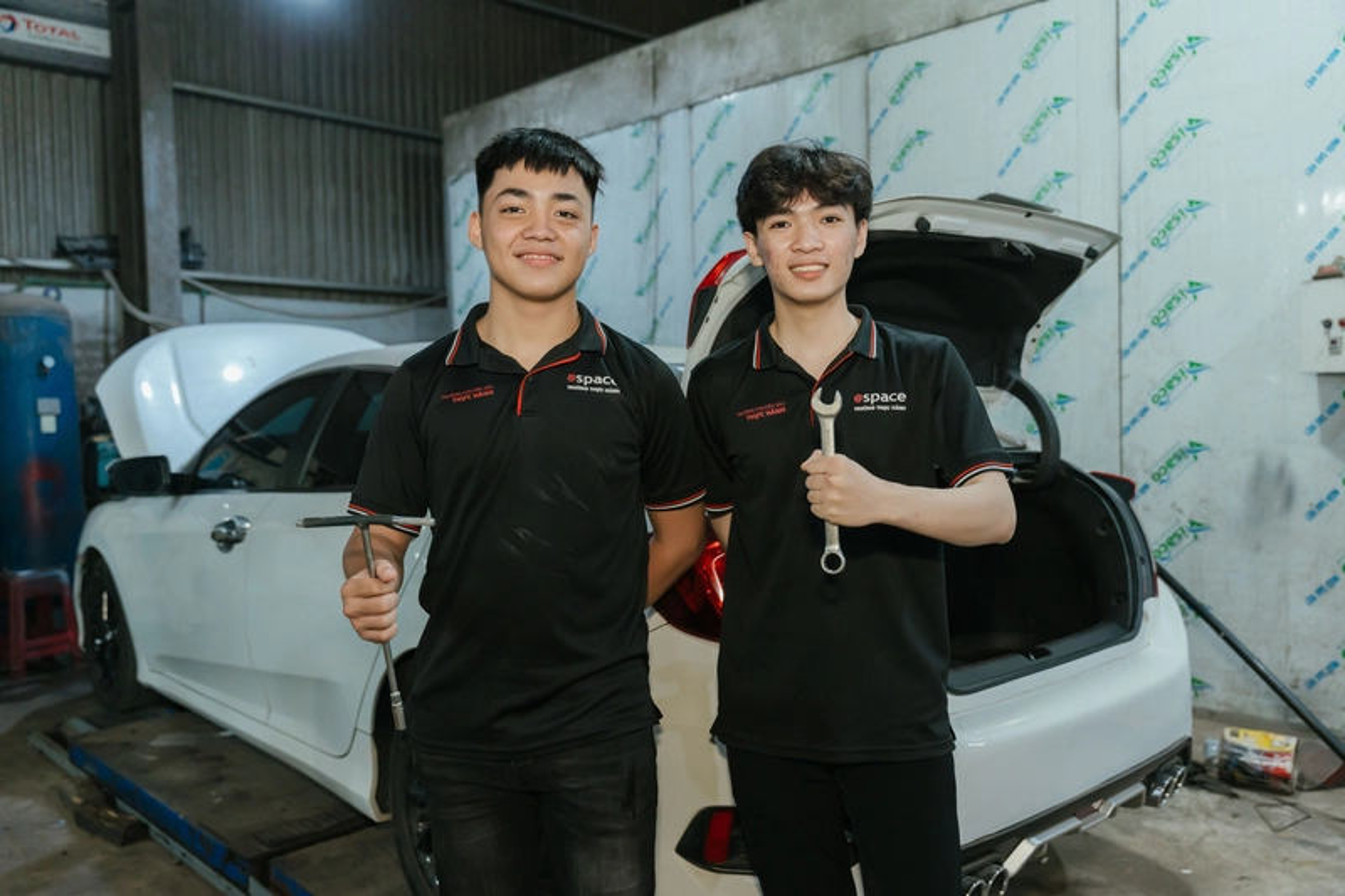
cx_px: 672
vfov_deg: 44.3
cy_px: 448
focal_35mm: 30
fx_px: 1102
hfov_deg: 62.8
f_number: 2.8
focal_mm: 29.5
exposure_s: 1/125
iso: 2000
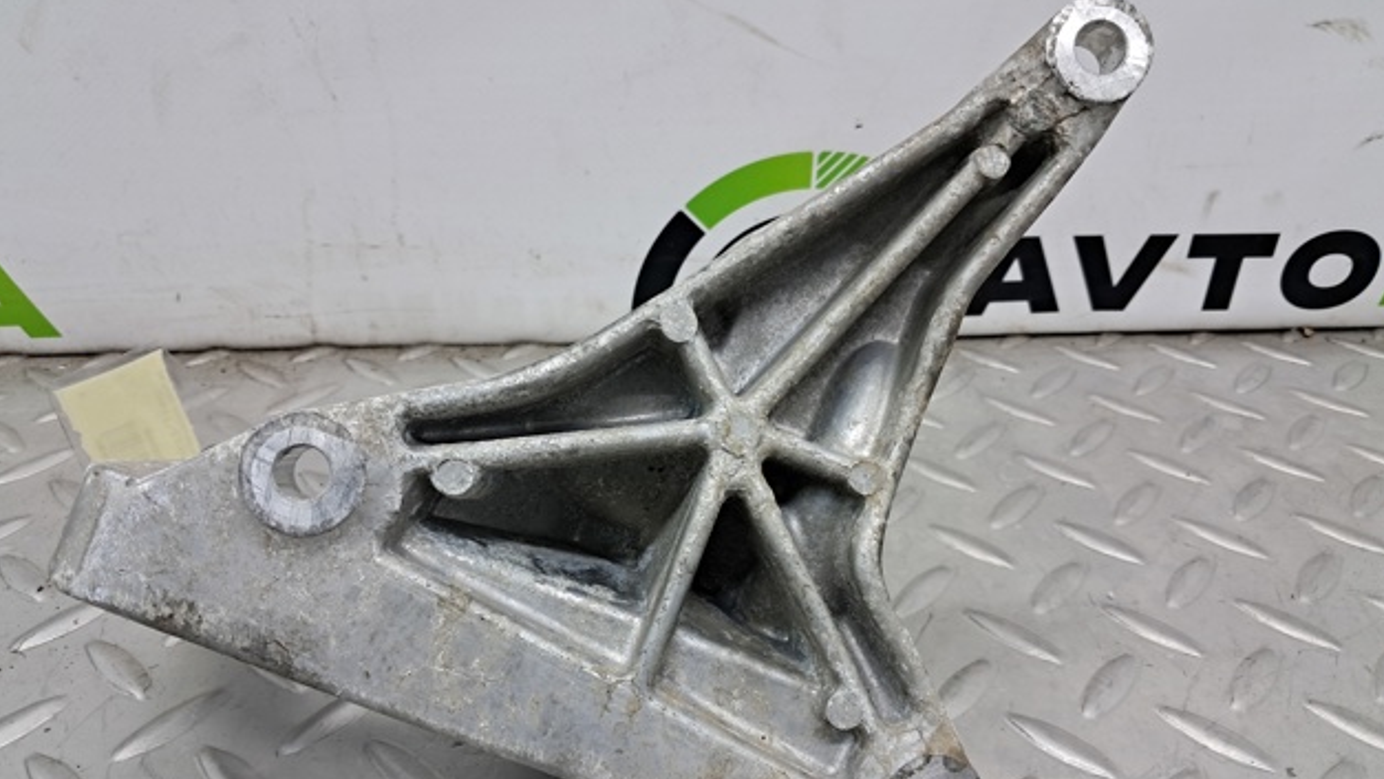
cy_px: 465
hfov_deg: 64.3
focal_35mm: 30
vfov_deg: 38.8
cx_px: 689
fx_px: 1101
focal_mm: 4
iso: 100
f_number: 1.8
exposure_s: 1/50
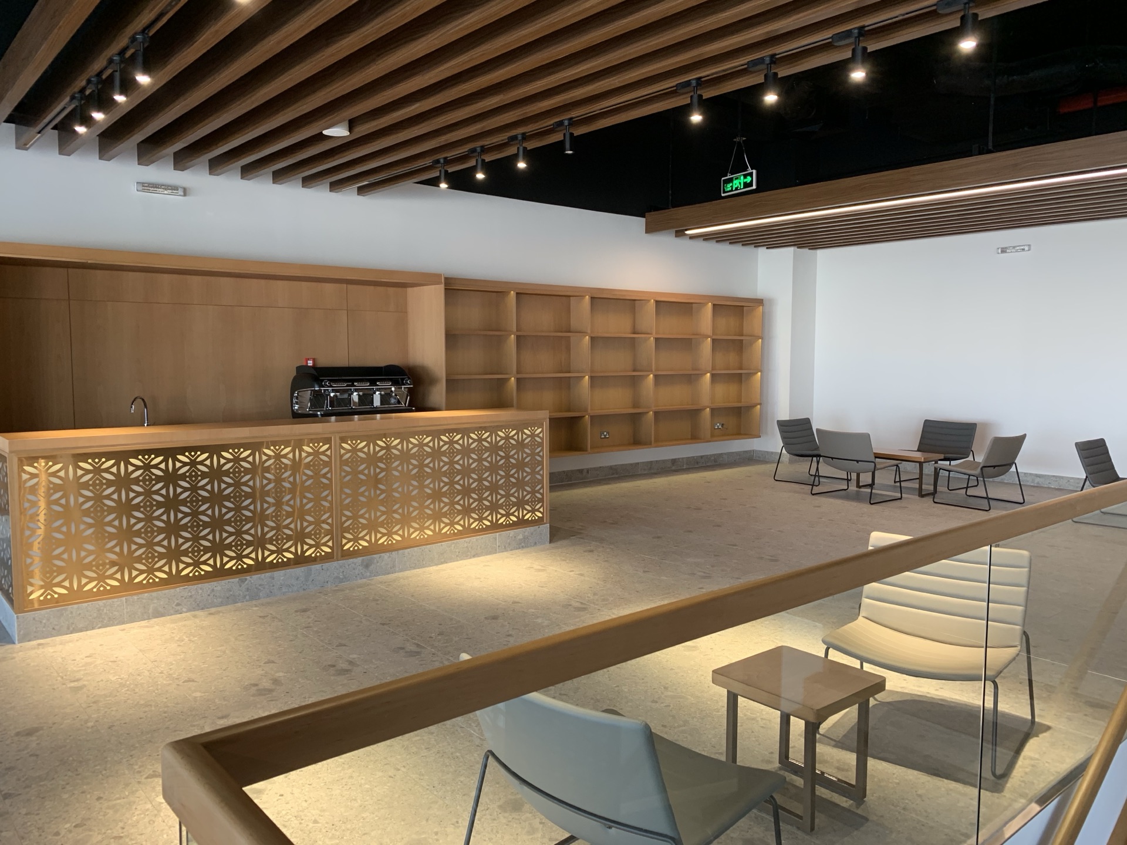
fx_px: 846
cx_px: 564
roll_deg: -0.2
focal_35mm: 26
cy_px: 422
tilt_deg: -2.7
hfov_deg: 67.3
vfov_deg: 53.1
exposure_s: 1/88
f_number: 1.8
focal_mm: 4.25
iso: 100
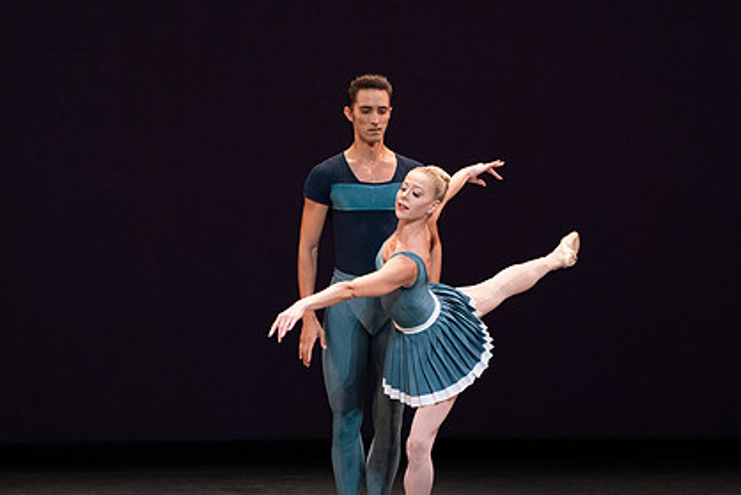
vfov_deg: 2.7
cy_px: 255
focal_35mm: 513
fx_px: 10562
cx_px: 386
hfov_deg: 4.0
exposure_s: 1/400
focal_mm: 370
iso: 5000
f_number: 8
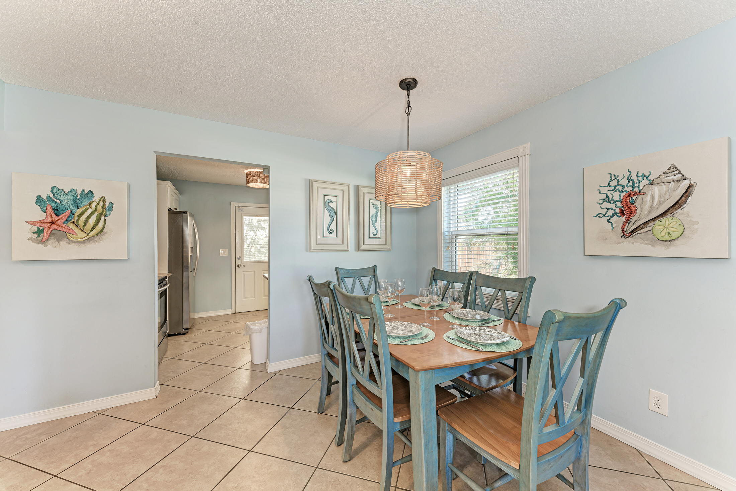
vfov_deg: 85.4
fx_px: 266
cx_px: 368
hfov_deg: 108.3
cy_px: 246
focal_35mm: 13
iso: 100
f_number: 7.1
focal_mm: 13
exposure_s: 1/4
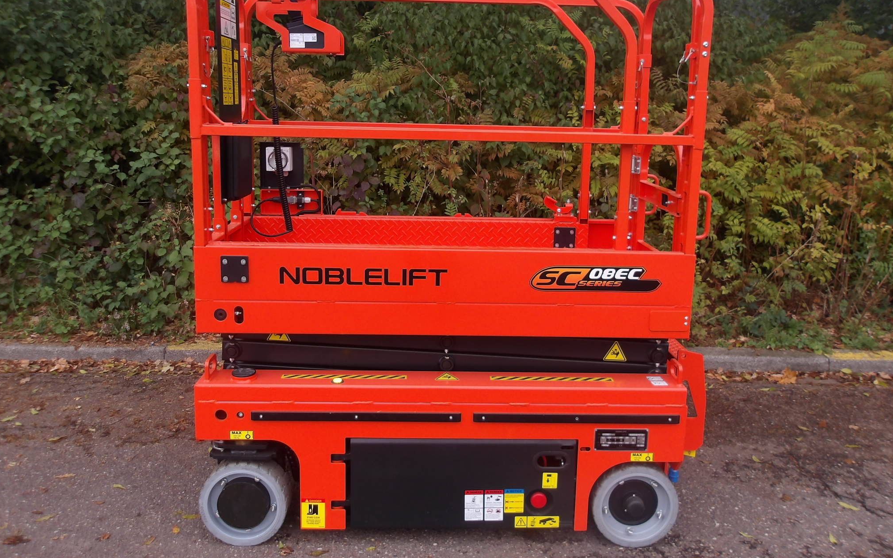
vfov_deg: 43.0
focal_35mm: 29
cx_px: 446
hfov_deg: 64.6
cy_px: 228
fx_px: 706
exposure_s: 1/249
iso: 100
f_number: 3
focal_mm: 4.9
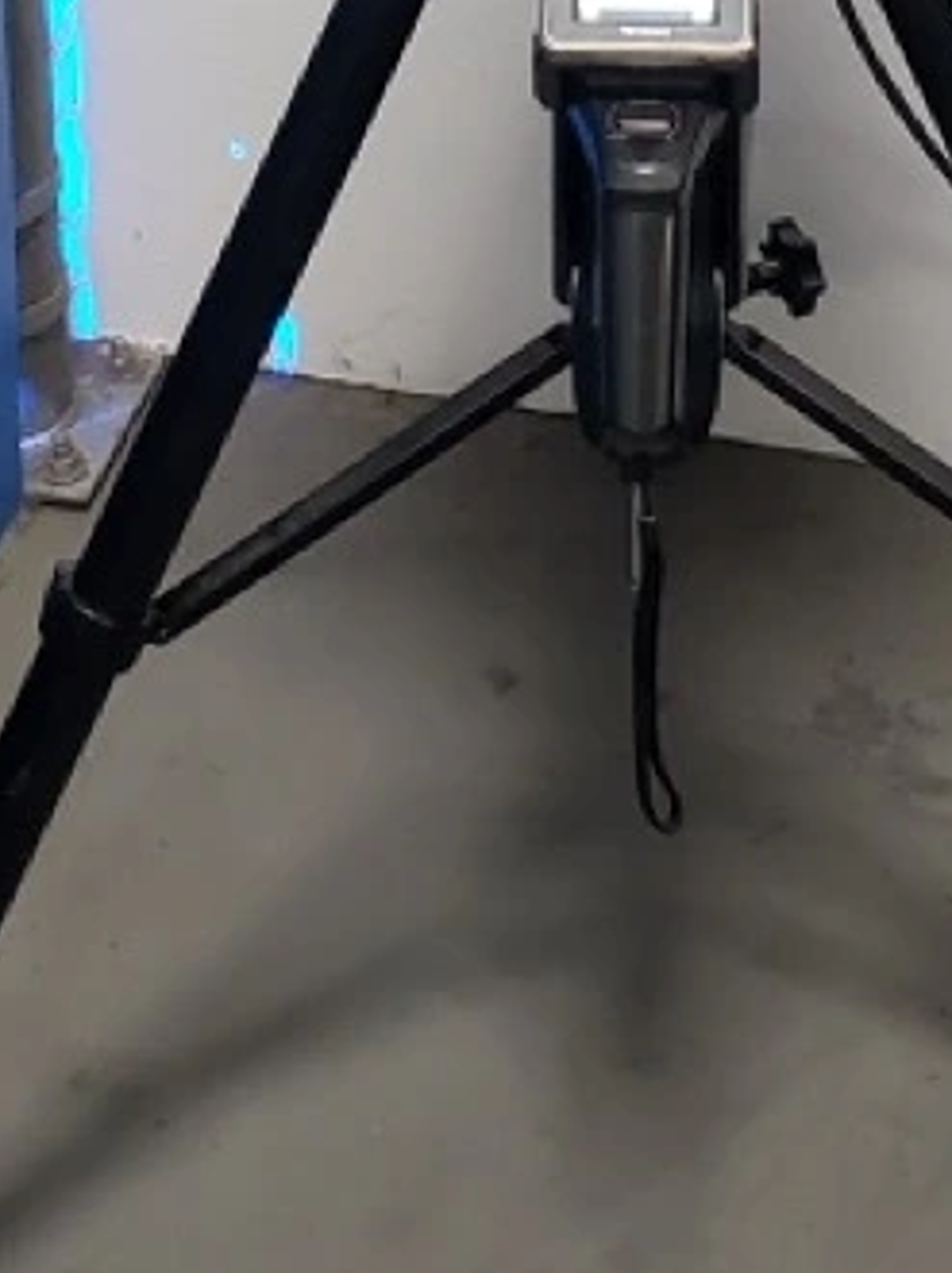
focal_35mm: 101
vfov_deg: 17.7
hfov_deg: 14.6
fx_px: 3708
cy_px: -552
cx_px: 509
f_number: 2.4
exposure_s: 1/50
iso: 400
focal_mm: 4.3
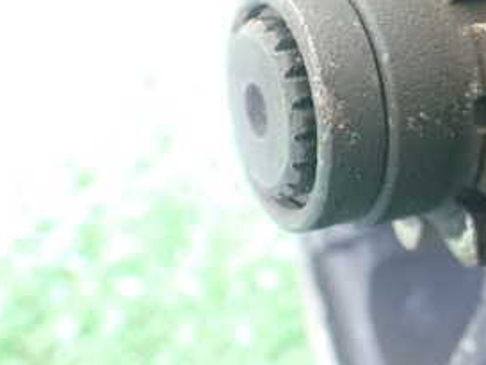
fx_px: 927
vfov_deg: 22.0
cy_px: 84
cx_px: 498
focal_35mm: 66
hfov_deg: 27.5
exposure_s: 1/30
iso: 1600
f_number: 2.3
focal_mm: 5.4
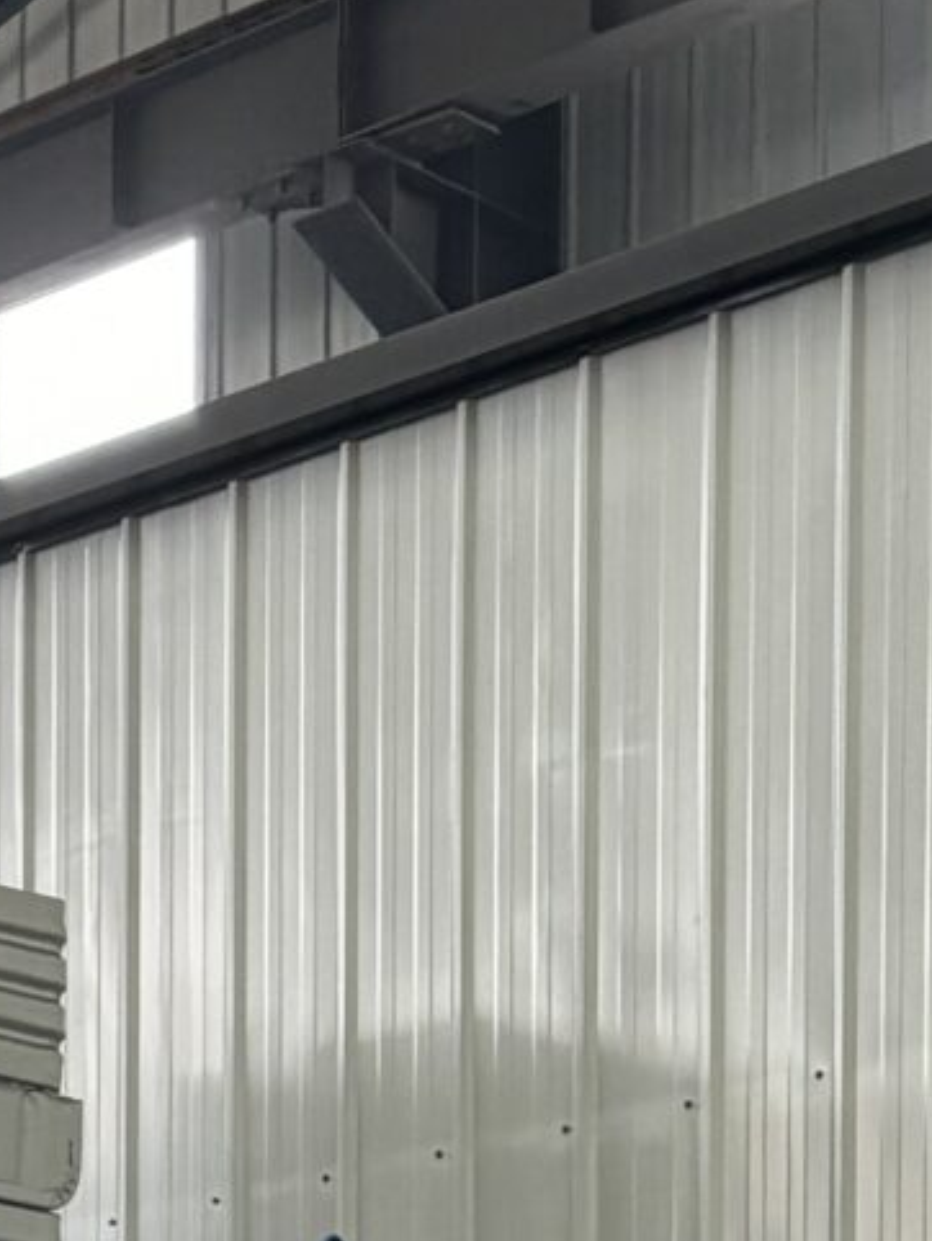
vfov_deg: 12.9
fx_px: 4950
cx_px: -1063
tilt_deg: -0.1
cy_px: 2291
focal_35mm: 138
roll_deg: +0.2
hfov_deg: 9.8
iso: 125
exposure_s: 1/86
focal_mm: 5.96
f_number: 1.6
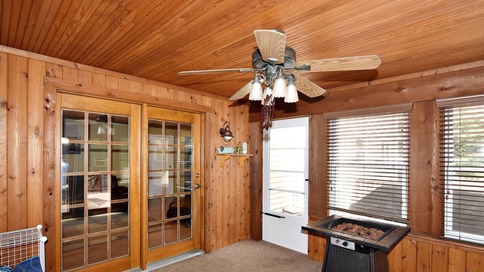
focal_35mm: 18
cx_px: 244
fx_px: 225
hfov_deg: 94.2
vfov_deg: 62.1
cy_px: 155
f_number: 5.6
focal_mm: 11
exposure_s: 1/125
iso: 280
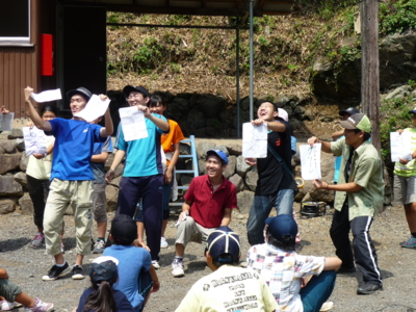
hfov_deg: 27.4
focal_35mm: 71
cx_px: 208
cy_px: 156
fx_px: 853
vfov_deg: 20.7
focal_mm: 11.7
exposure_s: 1/320
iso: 100
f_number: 4
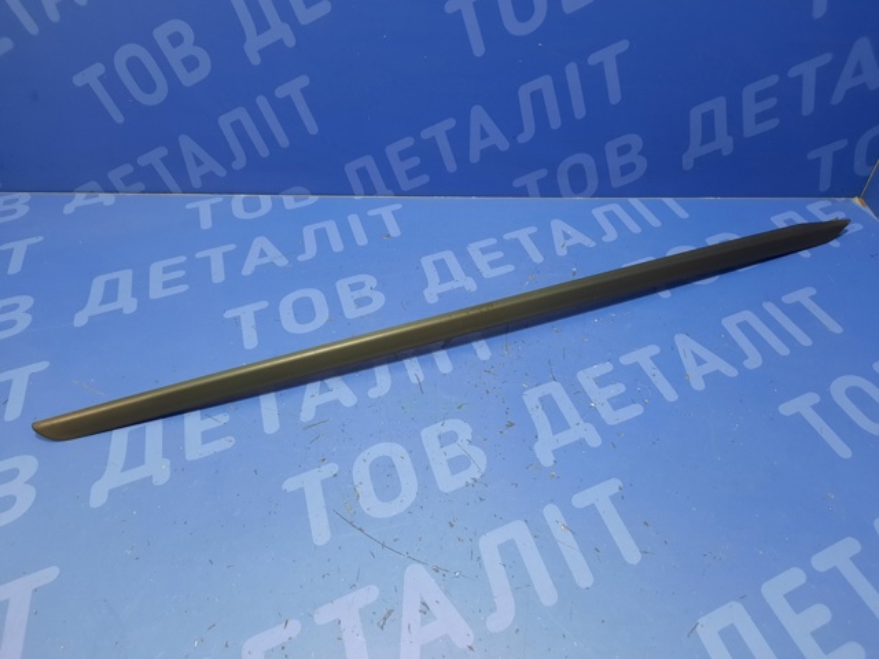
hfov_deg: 69.4
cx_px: 440
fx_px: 635
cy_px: 330
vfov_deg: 54.9
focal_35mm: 25
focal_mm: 4.6
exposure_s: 1/33
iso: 320
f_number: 2
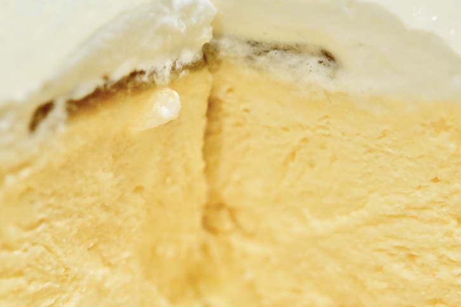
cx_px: 231
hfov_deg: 16.5
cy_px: 116
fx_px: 1587
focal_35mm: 124
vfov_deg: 11.0
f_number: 6.3
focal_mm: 60
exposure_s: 1/160
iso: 4000
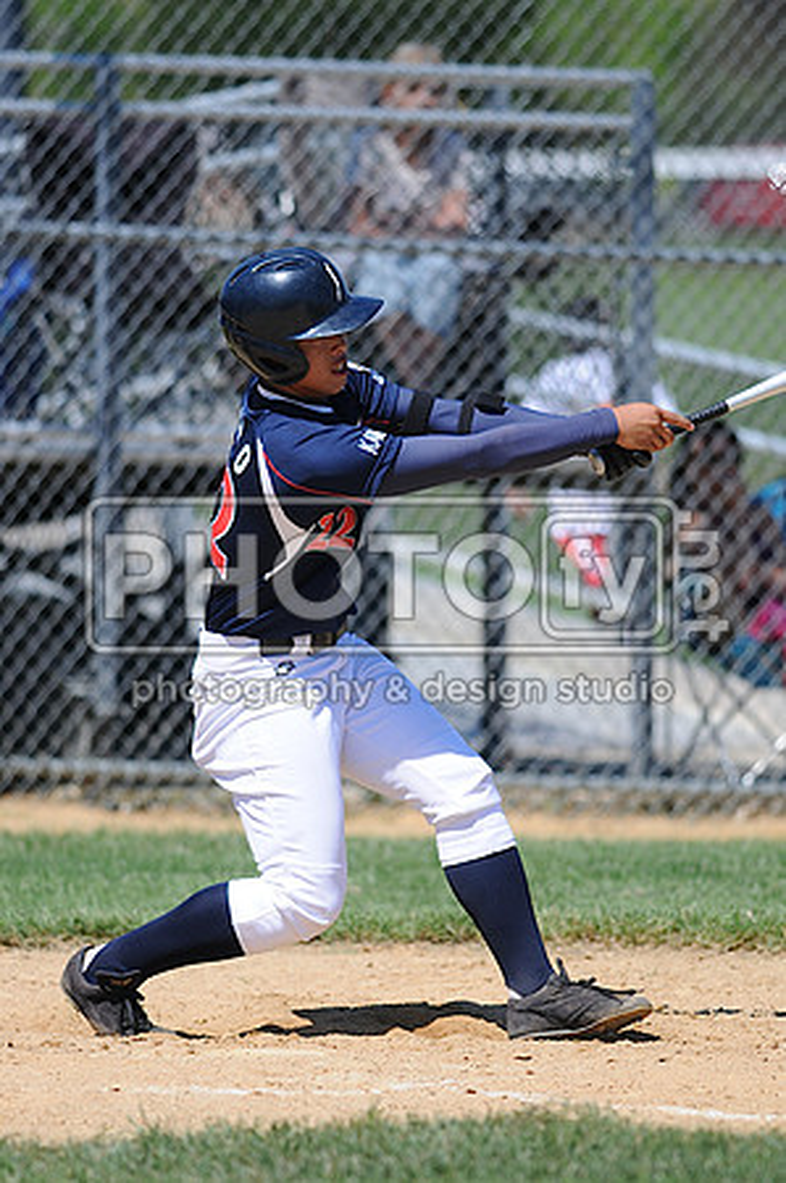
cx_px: 393
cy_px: 592
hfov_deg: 3.0
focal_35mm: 450
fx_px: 14770
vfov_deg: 4.6
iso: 200
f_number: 4
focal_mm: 300
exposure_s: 1/1600
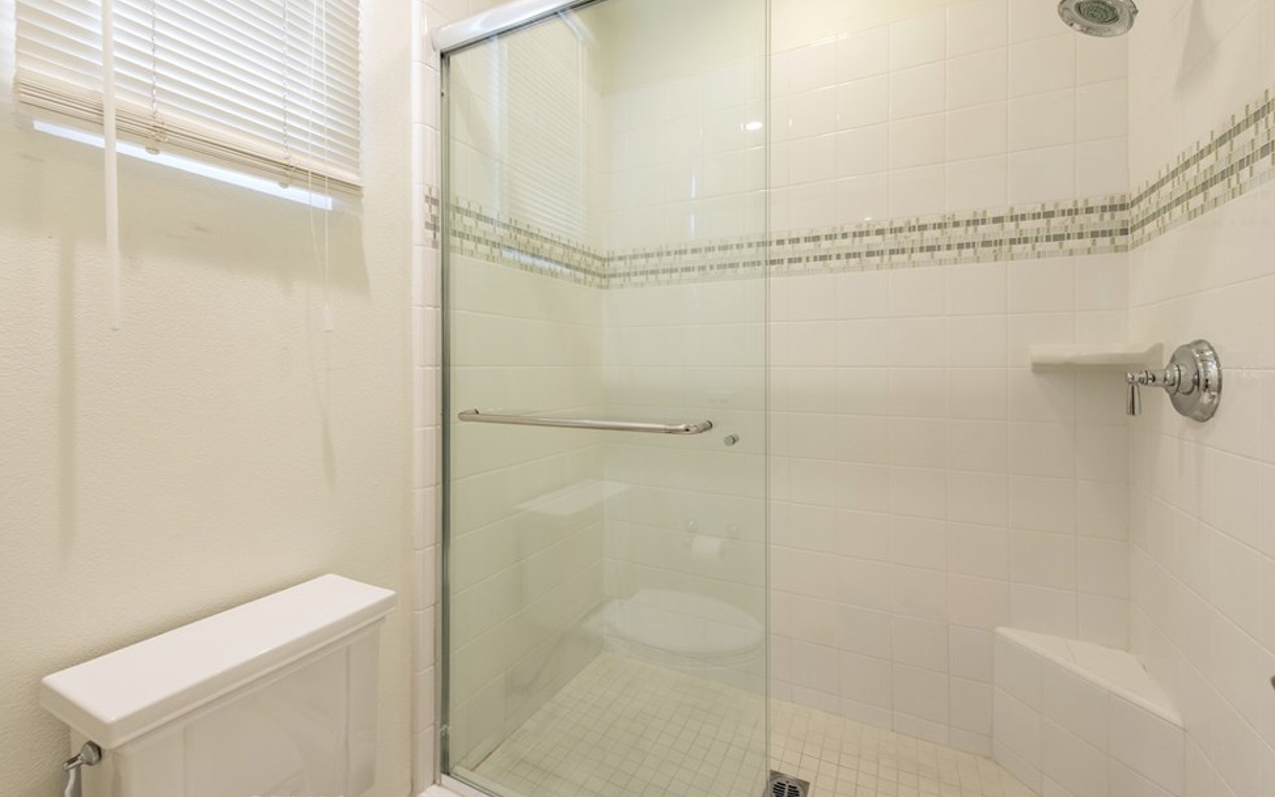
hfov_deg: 101.5
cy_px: 380
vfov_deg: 74.8
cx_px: 638
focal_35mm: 15
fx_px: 521
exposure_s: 1/80
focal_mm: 14
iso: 400
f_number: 4.5
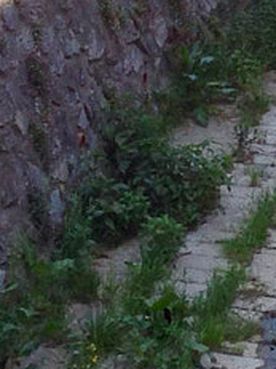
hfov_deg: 6.2
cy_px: -182
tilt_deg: -6.4
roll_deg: +1.4
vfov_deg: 8.5
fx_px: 2437
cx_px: 614
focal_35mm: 229
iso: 50
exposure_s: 1/502
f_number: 2.4
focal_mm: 4.12
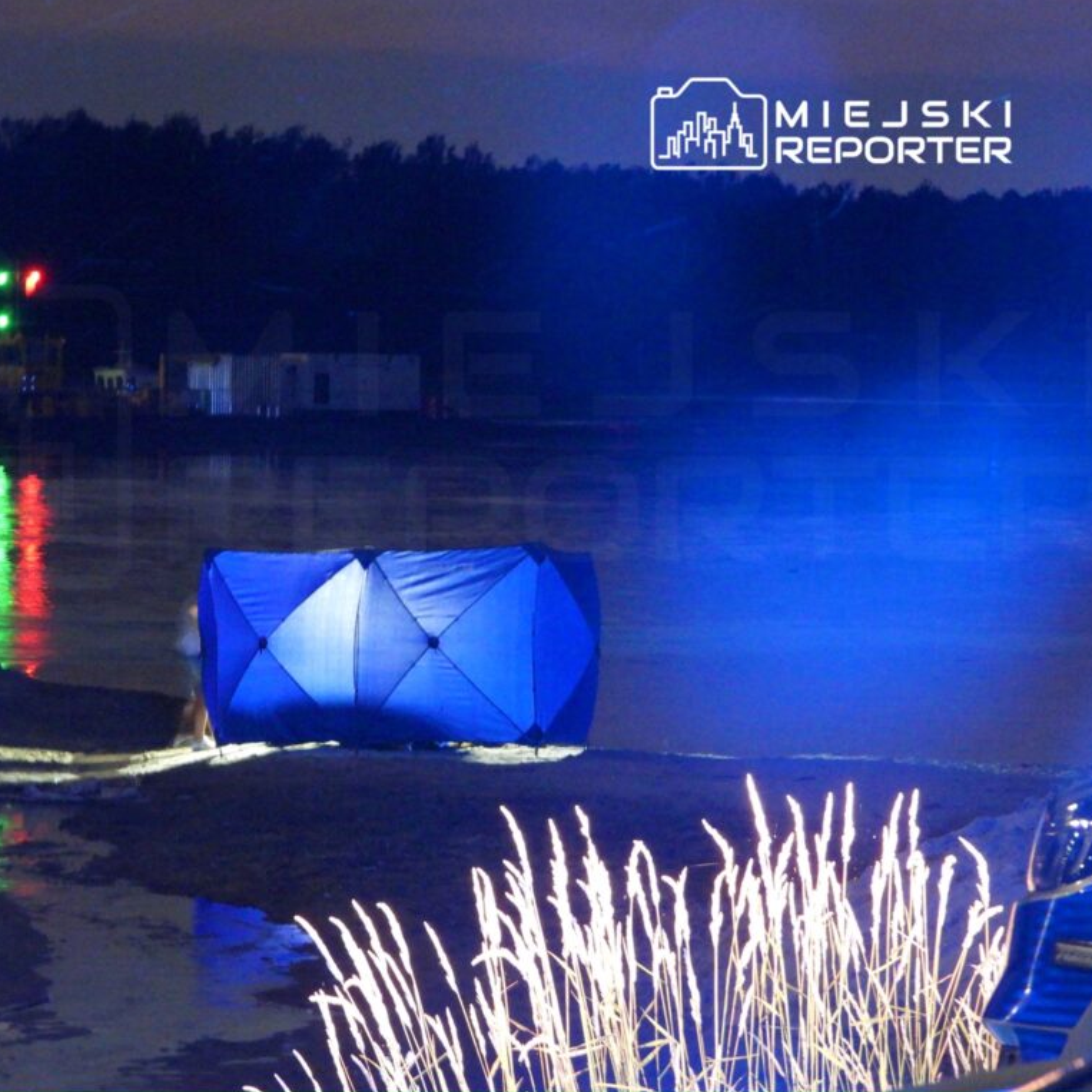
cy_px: 545
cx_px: 381
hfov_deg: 10.2
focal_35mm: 172
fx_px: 6139
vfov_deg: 10.2
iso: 1600
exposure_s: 1
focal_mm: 26.1
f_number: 4
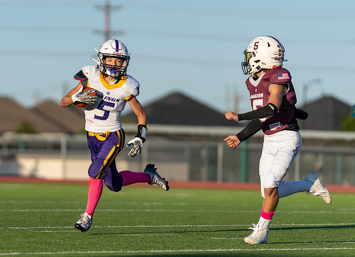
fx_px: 3453
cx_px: 94
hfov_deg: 5.9
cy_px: 128
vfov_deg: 4.3
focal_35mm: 341
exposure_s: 1/1600
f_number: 2.8
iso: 100
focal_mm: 200
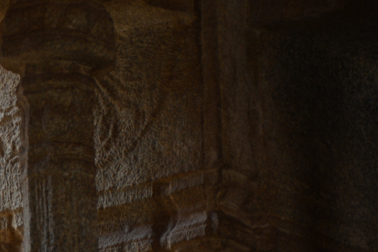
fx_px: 6280
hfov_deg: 3.4
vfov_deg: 2.3
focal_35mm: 598
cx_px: -150
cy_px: 331
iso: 100
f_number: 5
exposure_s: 1/160
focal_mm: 120
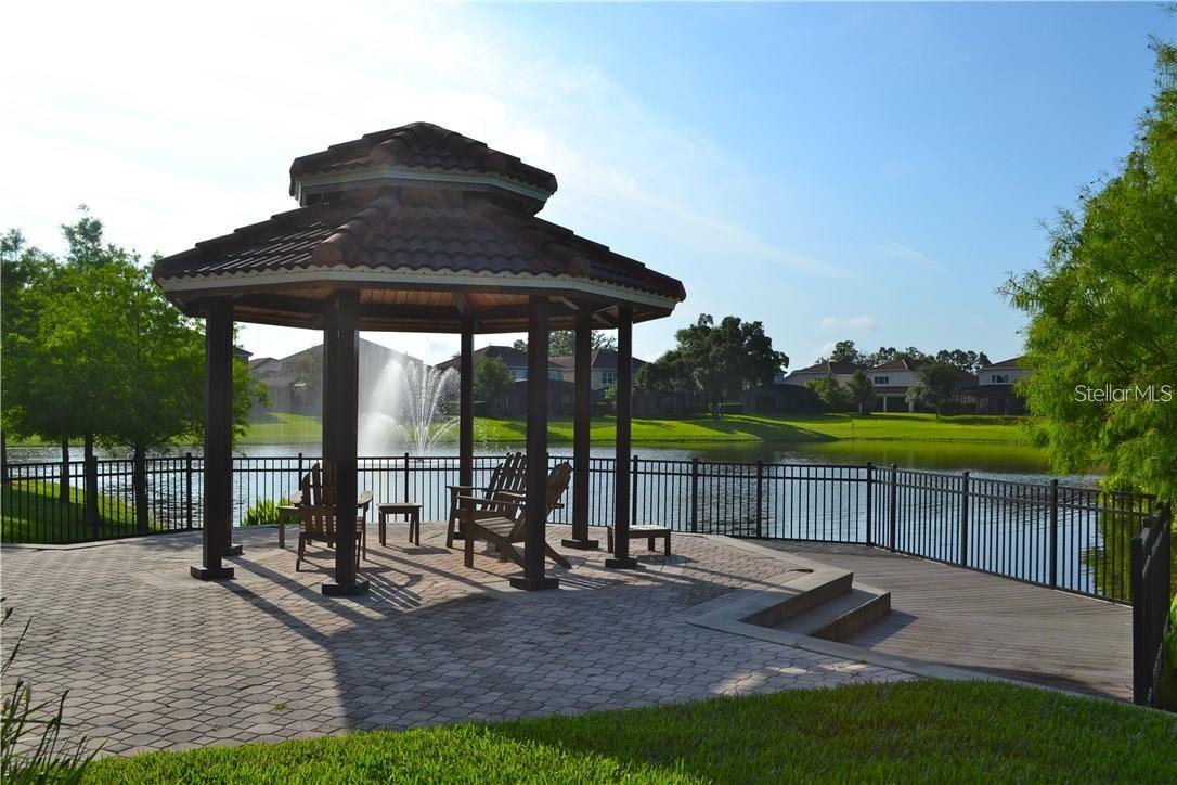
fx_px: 1079
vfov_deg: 40.0
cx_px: 588
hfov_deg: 57.2
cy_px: 392
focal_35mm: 33
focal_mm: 22
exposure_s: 1/320
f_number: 9
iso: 100
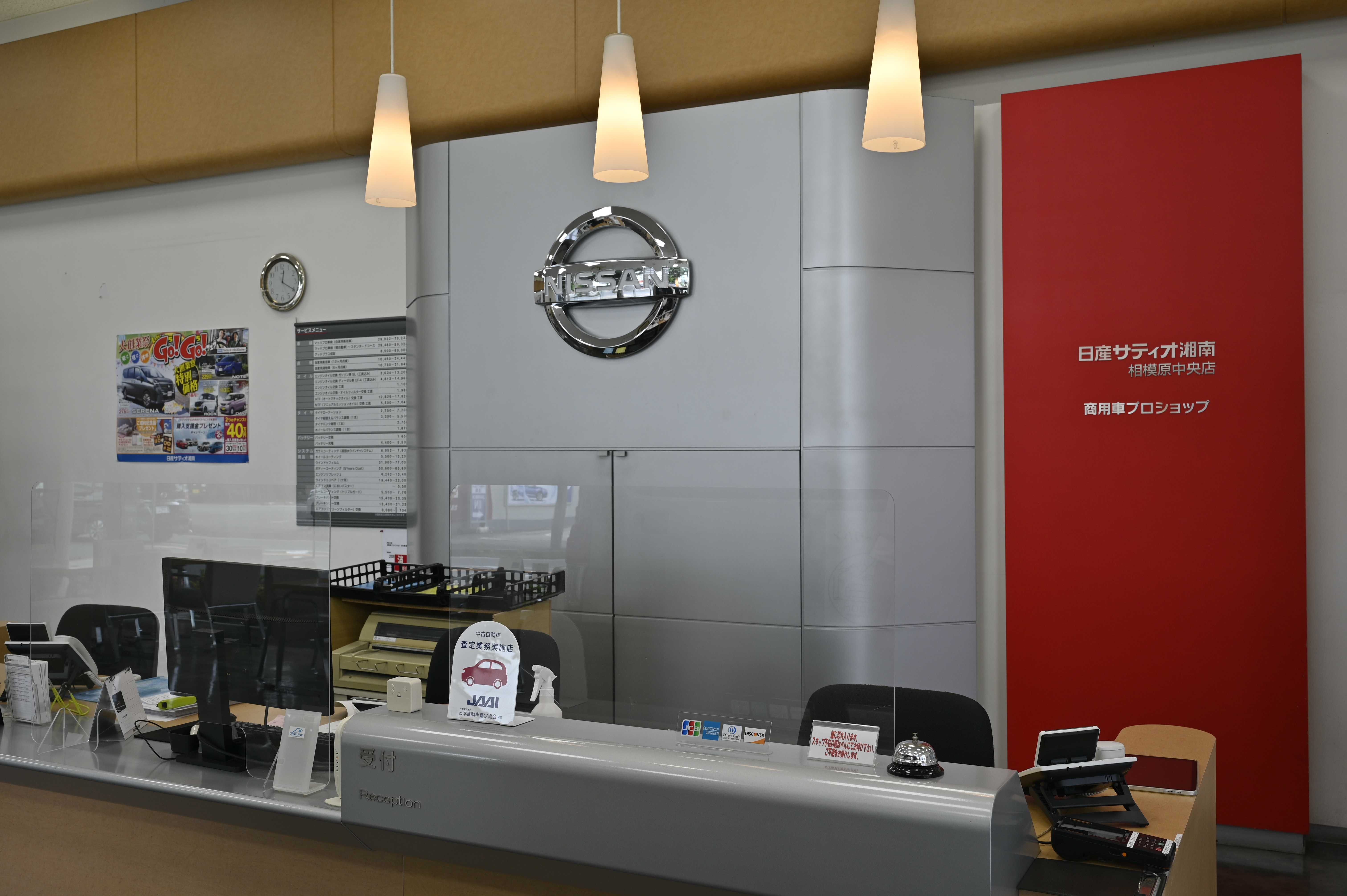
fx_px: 1234
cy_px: 448
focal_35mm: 33
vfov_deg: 39.9
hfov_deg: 57.3
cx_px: 674
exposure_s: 1/50
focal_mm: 33
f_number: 9
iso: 100
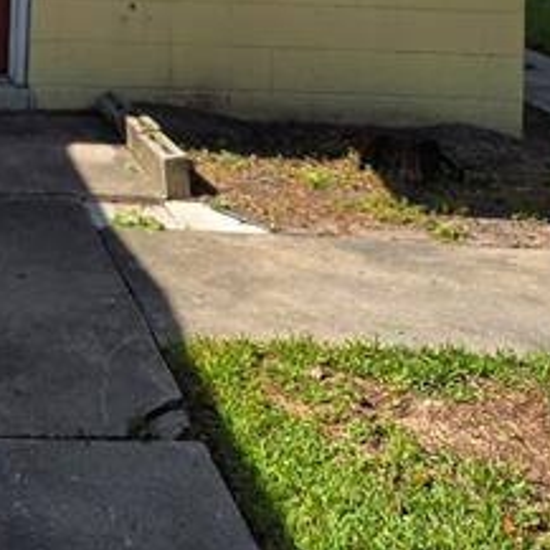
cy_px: -297
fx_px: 1294
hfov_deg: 22.8
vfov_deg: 20.3
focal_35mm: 72
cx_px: -30
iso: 25
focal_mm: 5.4
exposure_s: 1/1114
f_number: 1.8
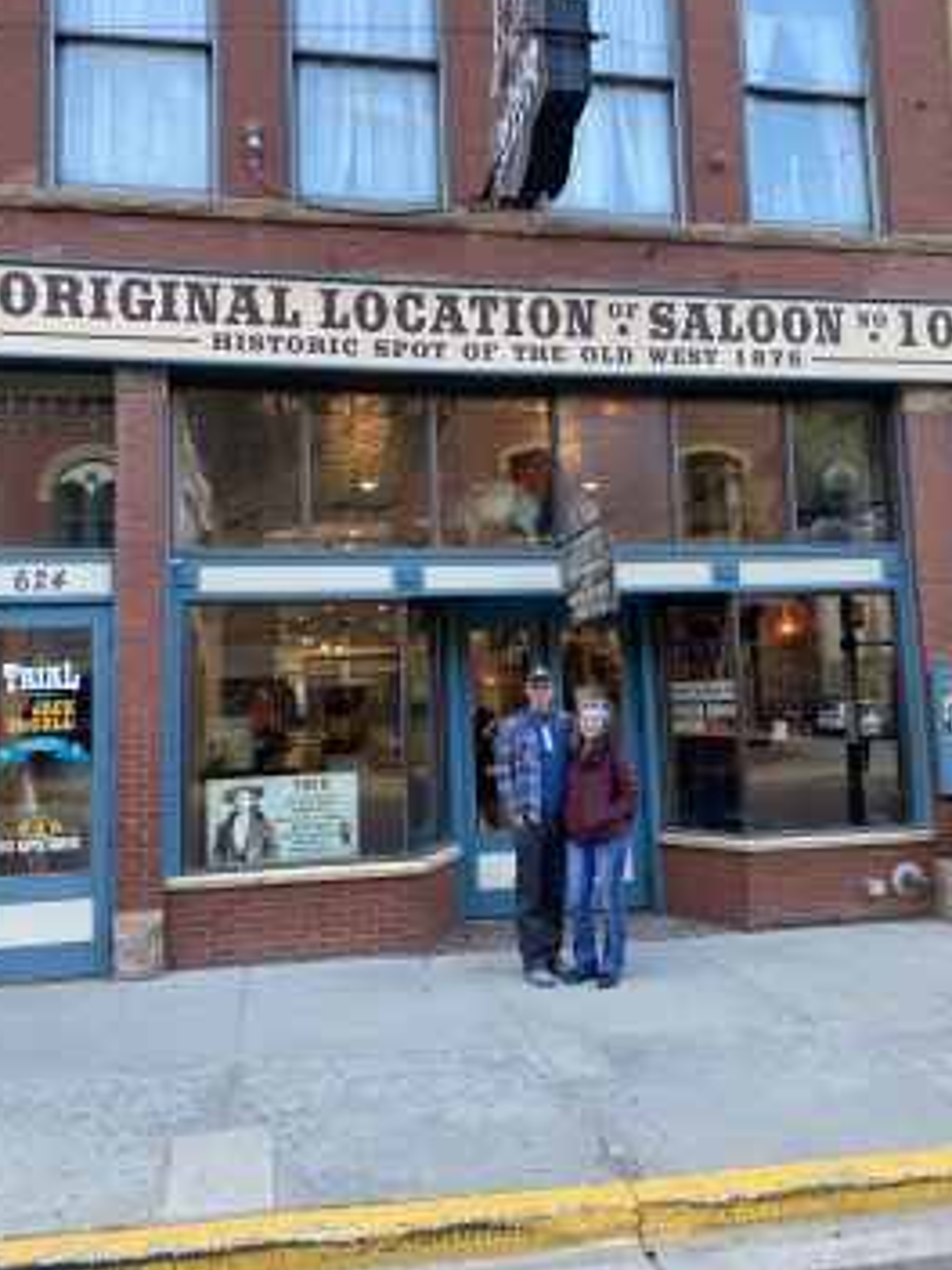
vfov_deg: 65.3
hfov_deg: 51.4
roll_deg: +2.3
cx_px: 469
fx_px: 990
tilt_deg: +7.7
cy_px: 613
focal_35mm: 27
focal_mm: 4.25
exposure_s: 1/60
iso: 80
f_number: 1.8
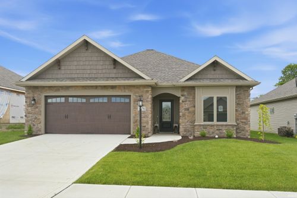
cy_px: 99
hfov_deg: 61.9
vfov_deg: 43.6
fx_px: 247
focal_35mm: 30
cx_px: 148
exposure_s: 1/4000
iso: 2000
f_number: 4
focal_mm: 20
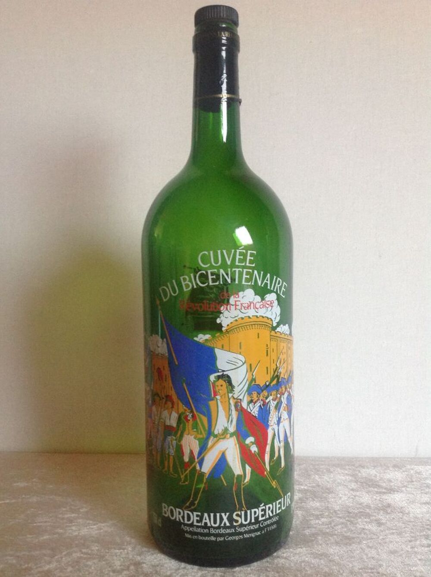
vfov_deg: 52.7
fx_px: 583
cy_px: 288
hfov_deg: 40.6
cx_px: 216
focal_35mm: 35
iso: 250
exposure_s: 1/15
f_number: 2.4
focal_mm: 4.28
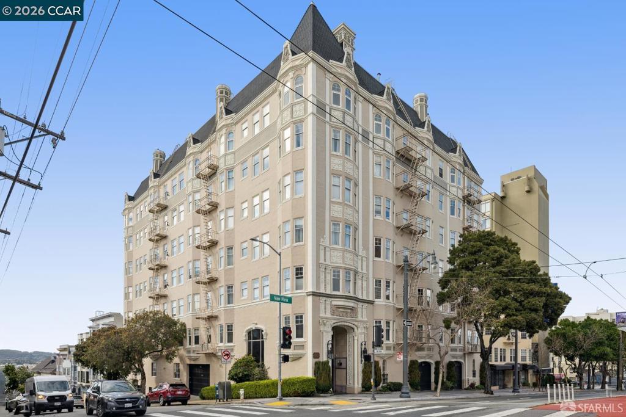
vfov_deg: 58.4
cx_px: 313
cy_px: 208
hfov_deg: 79.9
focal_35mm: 22
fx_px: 374
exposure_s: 1/320
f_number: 8
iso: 125
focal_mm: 21.5
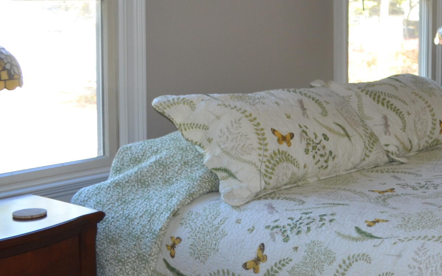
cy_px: 35
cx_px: 530
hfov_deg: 26.5
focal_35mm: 69
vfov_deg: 18.6
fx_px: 831
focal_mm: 18
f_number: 3.5
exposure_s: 1/60
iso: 450
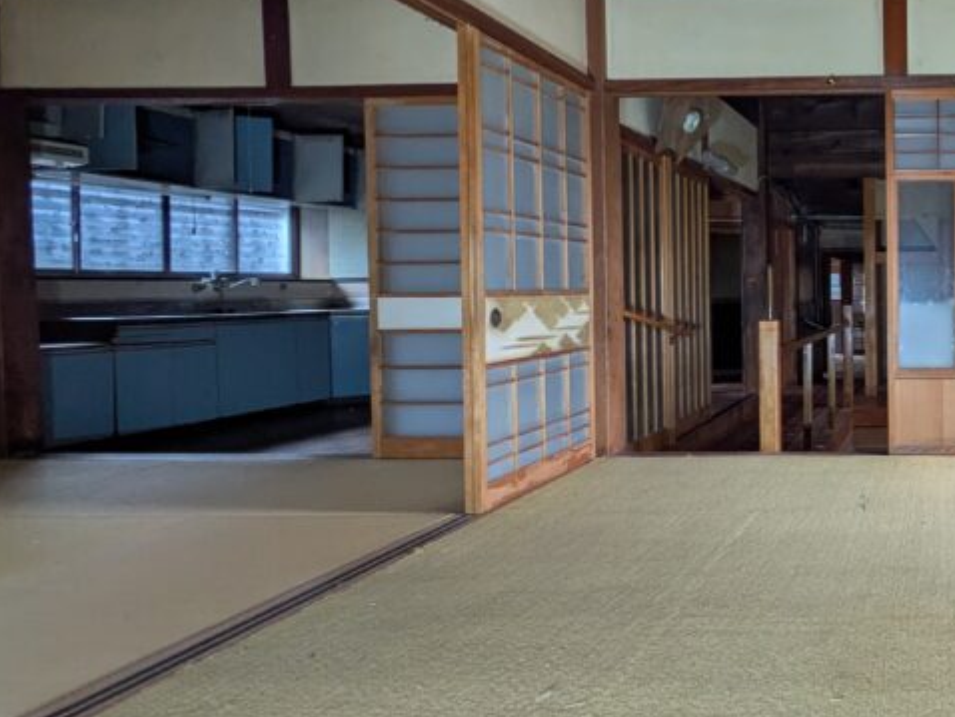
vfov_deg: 46.7
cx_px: 919
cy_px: 307
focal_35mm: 30
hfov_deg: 50.5
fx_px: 828
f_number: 2.2
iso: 55
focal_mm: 1.83
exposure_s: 1/33.3
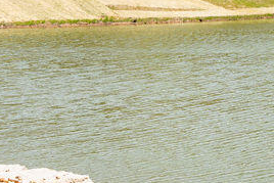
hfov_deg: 12.8
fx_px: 1104
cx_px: 495
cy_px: -47
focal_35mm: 145
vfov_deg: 9.3
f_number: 8
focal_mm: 38
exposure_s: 1/250
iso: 100
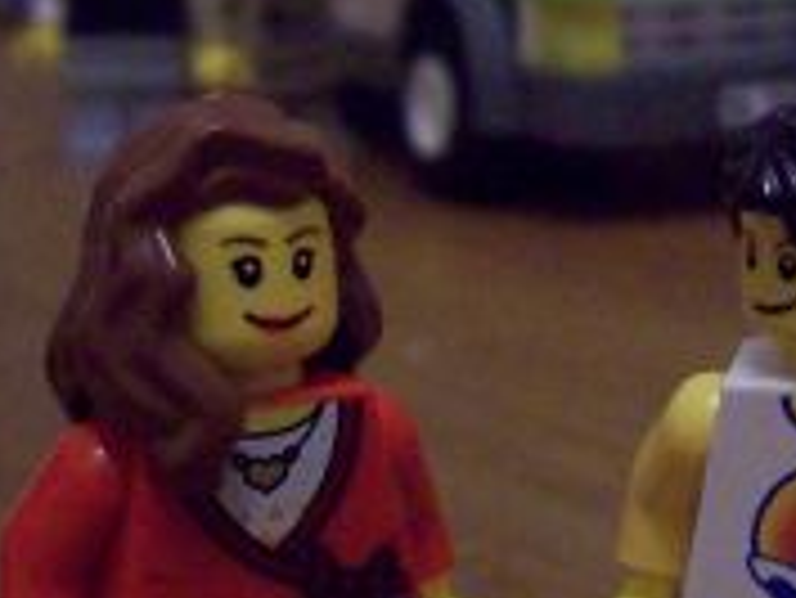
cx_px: 706
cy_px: 202
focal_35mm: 130
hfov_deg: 15.0
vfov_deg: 11.4
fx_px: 2991
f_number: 2.7
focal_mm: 6
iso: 200
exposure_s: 1/8
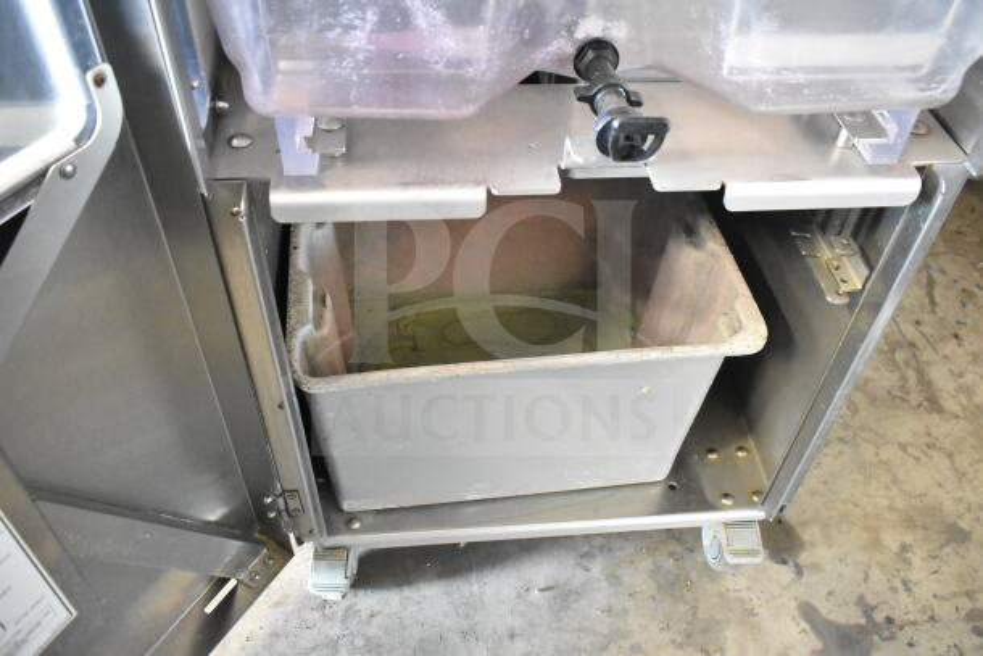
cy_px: 328
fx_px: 819
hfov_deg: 61.9
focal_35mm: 30
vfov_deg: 43.6
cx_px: 492
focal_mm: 20
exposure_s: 1/30
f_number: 3.8
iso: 9000
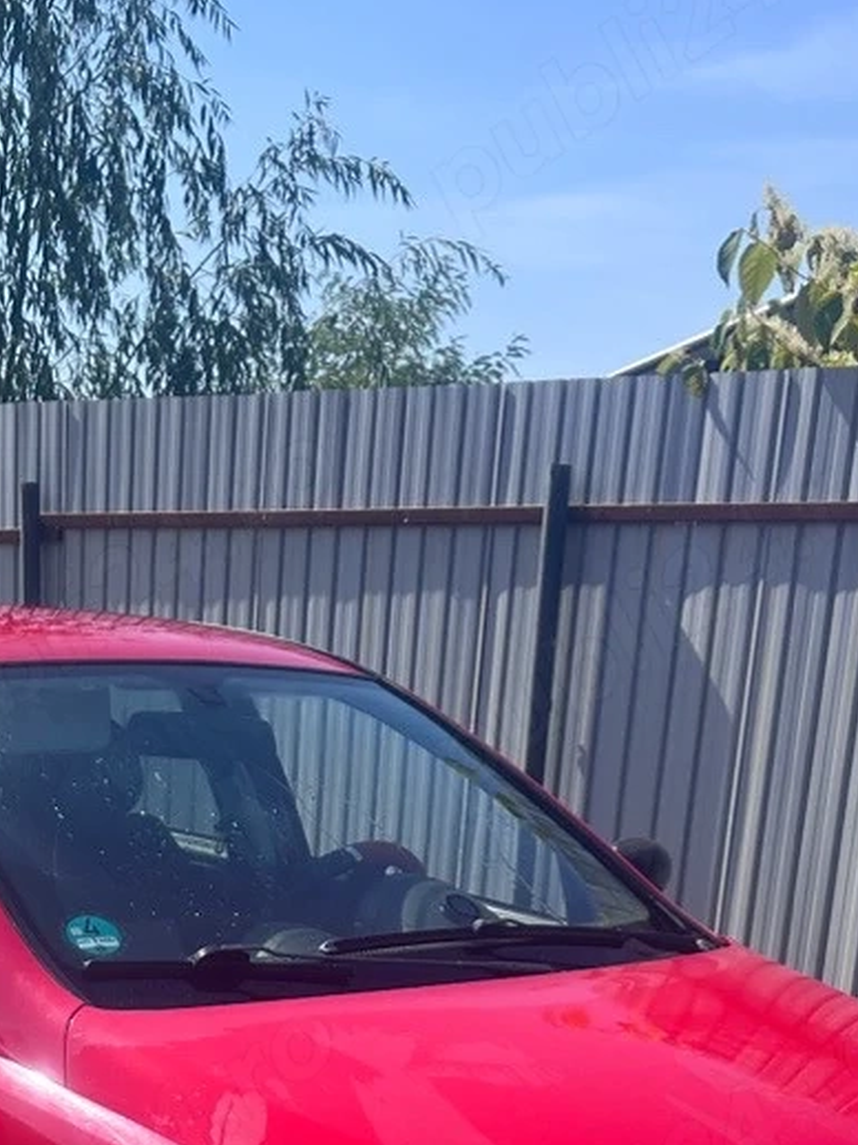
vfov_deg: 26.5
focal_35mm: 67
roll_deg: -1.8
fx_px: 2216
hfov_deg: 21.8
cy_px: 1278
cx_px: 241
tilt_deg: -16.0
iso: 50
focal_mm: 5.7
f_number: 1.5
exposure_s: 1/3077
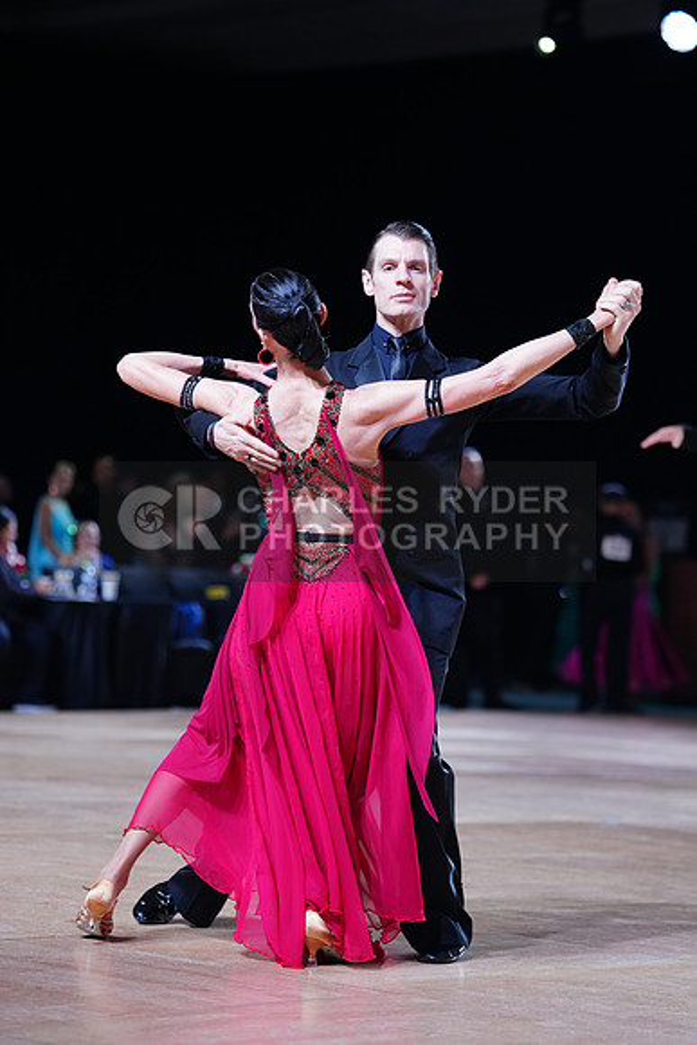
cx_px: 348
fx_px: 3221
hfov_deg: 12.3
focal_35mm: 111
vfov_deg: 18.4
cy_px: 522
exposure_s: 1/500
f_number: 2.8
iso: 800
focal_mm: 111
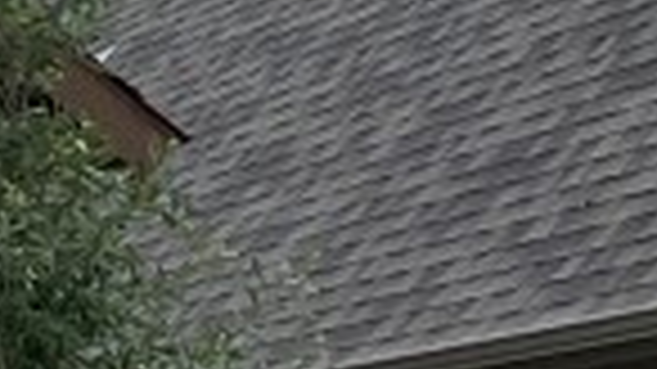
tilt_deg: +16.3
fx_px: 3466
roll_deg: +1.0
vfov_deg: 6.0
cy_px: -225
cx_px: -1534
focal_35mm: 199
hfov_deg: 8.4
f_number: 1.6
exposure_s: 1/3205
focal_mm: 4.2
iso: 32
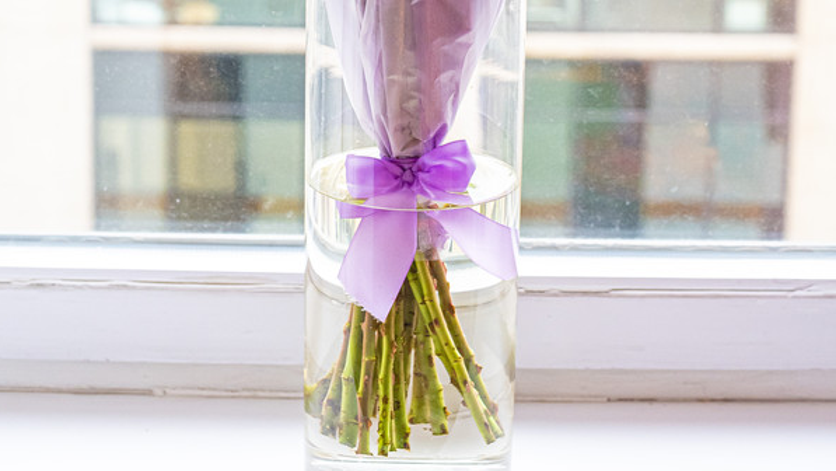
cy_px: -109
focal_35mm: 79
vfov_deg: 14.7
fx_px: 1751
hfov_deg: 26.8
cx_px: 417
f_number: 5
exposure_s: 1/40
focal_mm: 50
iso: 1600
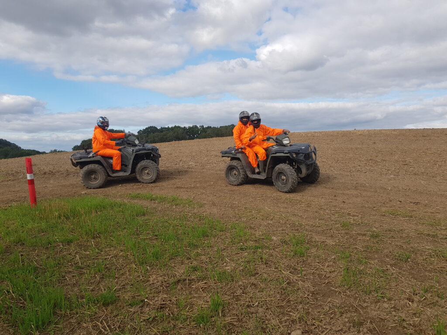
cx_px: 224
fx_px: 336
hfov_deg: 67.3
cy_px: 168
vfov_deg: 53.1
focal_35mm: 26
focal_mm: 4.2
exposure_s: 1/1792
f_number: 1.7
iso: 40
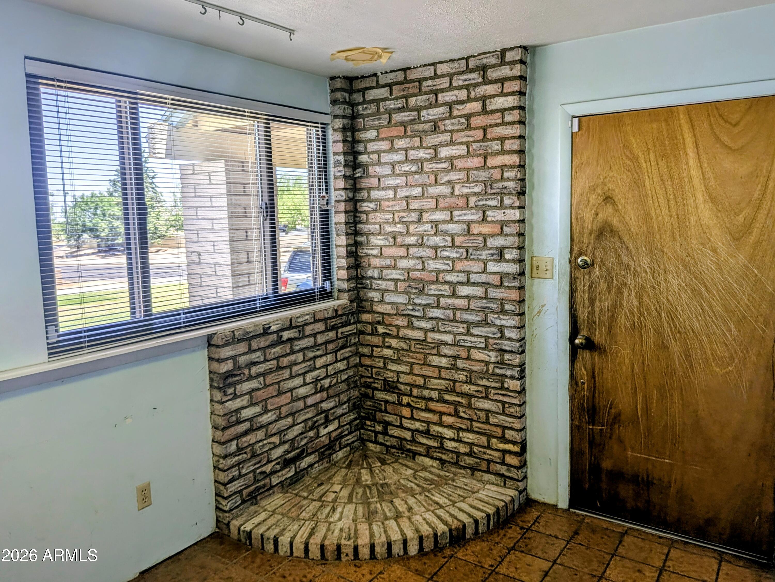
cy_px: 291
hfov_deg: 71.6
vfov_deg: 56.8
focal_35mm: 24
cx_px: 388
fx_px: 537
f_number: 1.7
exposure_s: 1/430
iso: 46
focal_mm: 4.53
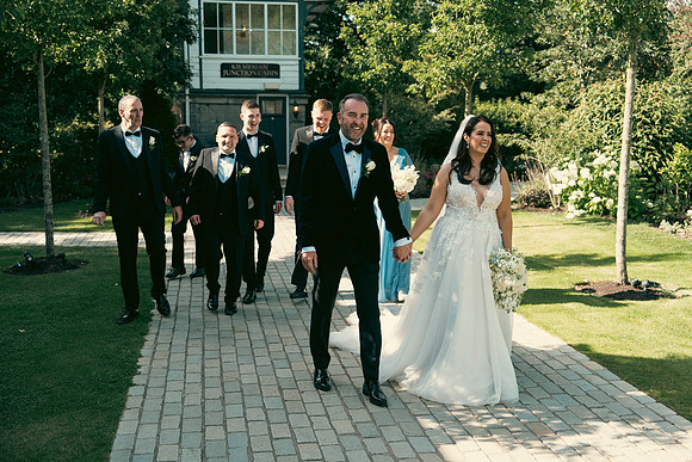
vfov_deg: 31.2
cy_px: 231
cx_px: 346
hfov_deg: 45.4
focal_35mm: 43
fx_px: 827
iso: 200
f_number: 3.5
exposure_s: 1/800
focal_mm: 43
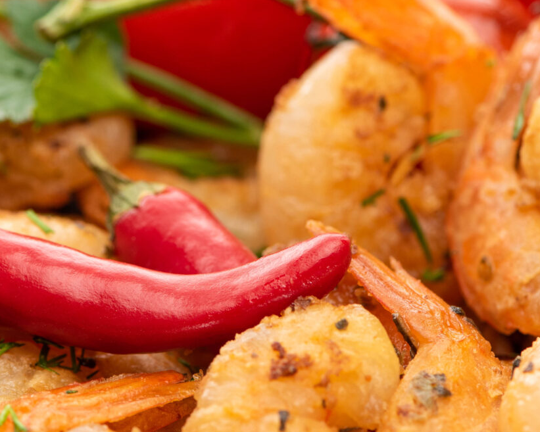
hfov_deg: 7.9
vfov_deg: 6.3
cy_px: 259
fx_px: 3932
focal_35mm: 246
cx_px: 205
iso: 250
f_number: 9
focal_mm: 105
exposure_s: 1/160
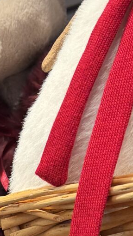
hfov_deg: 9.2
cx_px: 3
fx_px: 822
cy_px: 322
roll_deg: +1.5
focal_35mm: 131
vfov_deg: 15.5
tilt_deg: -3.1
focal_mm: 6.76
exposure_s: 1/100
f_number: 1.78
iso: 200
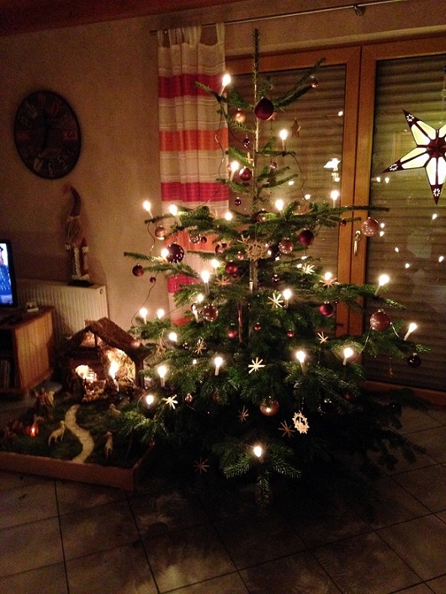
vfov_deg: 55.3
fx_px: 567
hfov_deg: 43.0
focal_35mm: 33
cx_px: 223
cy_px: 297
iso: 800
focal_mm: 4.12
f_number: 2.4
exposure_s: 1/15
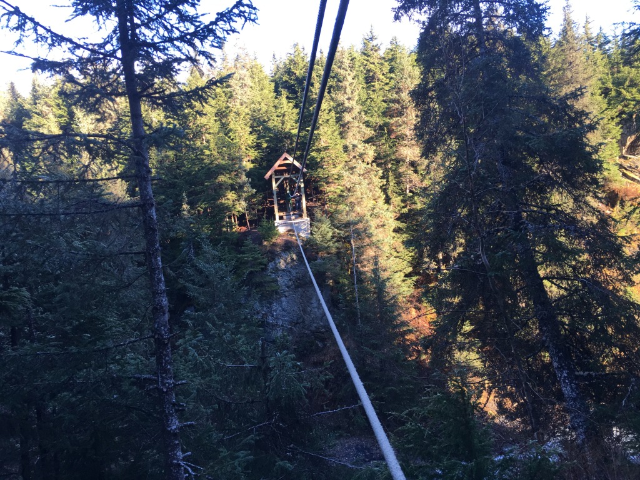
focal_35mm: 29
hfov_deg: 61.7
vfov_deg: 48.2
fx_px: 536
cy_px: 240
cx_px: 320
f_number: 2.2
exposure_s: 1/120
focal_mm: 4.15
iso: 40
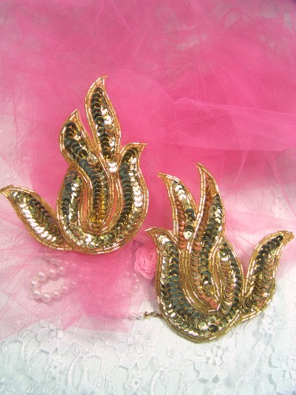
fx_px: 490
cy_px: 198
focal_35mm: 43
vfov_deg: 43.9
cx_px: 148
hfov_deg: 33.6
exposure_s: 1/80
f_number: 2.8
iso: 70
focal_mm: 6.75
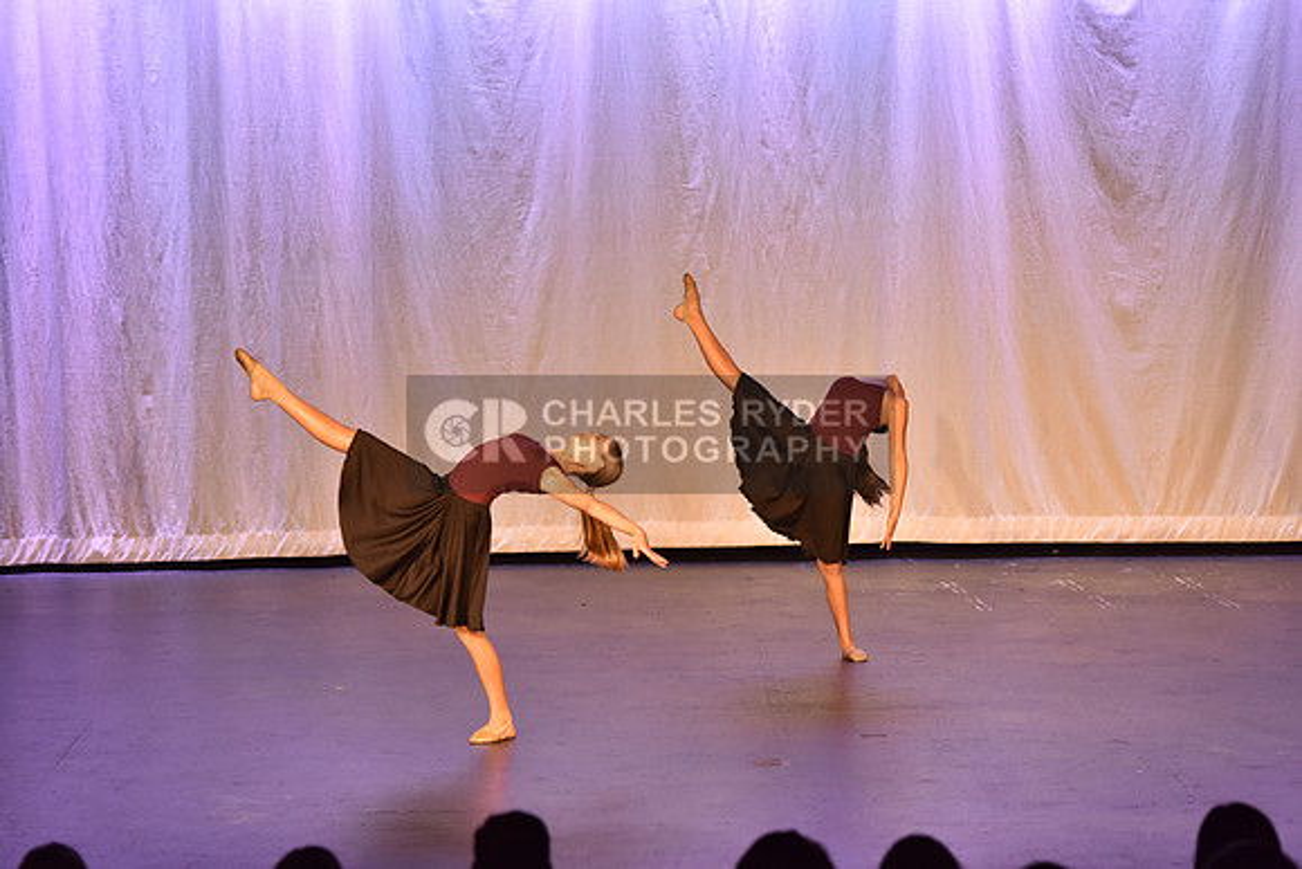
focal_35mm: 145
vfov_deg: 9.5
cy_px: 434
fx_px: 5245
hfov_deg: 14.2
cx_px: 651
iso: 2000
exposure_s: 1/250
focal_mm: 145
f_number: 4
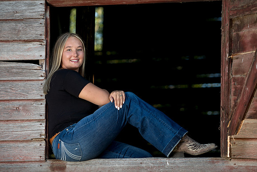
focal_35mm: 180
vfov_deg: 7.6
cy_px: 86
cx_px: 128
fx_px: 1285
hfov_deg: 11.4
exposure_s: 1/250
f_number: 4
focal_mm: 180
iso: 100
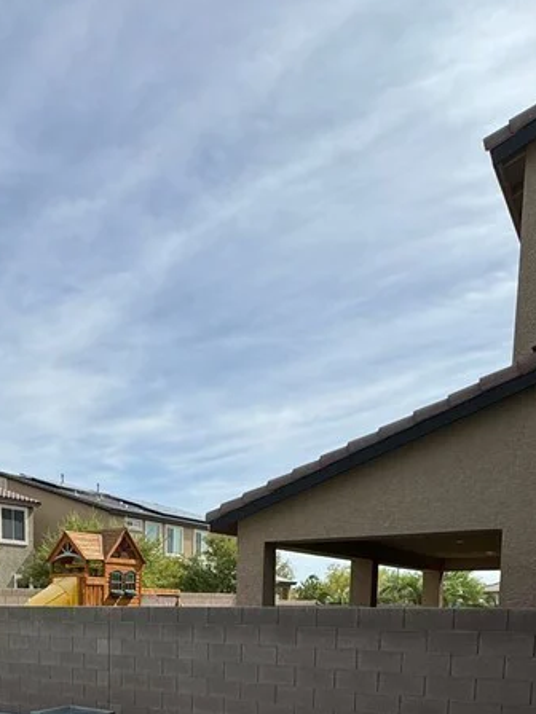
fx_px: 661
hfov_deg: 42.2
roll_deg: -0.6
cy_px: 679
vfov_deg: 48.8
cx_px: 107
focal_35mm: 32
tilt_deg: -6.5
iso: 40
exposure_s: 1/1976
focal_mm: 2.22
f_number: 2.2
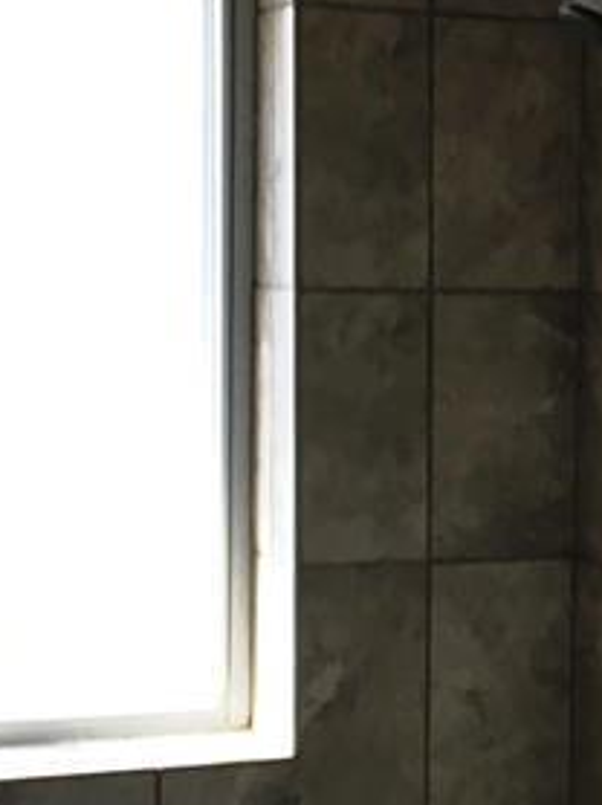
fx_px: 2485
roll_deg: -3.9
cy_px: 481
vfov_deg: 18.4
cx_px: 721
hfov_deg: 13.4
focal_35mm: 107
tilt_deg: -4.7
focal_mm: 4.15
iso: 25
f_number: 2.2
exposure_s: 1/30
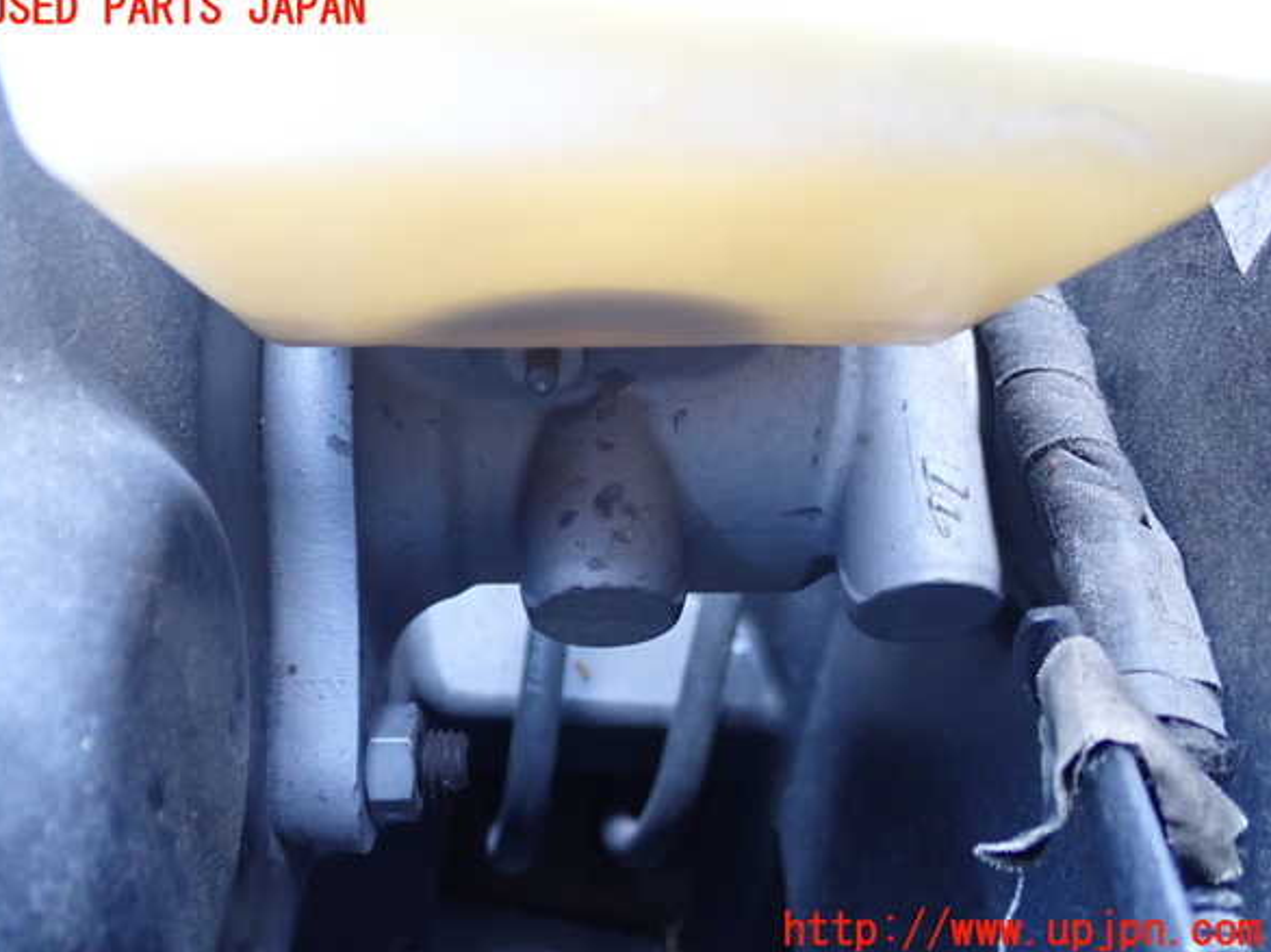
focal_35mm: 42
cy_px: 471
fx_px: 1541
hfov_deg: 44.8
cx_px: 622
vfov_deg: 34.3
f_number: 2.8
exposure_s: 1/30
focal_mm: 7.31
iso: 800
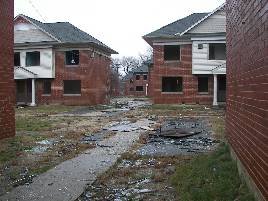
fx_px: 286
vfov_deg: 38.7
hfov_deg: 50.1
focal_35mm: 37
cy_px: 100
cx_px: 131
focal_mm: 6
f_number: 2.8
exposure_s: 1/40
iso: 50
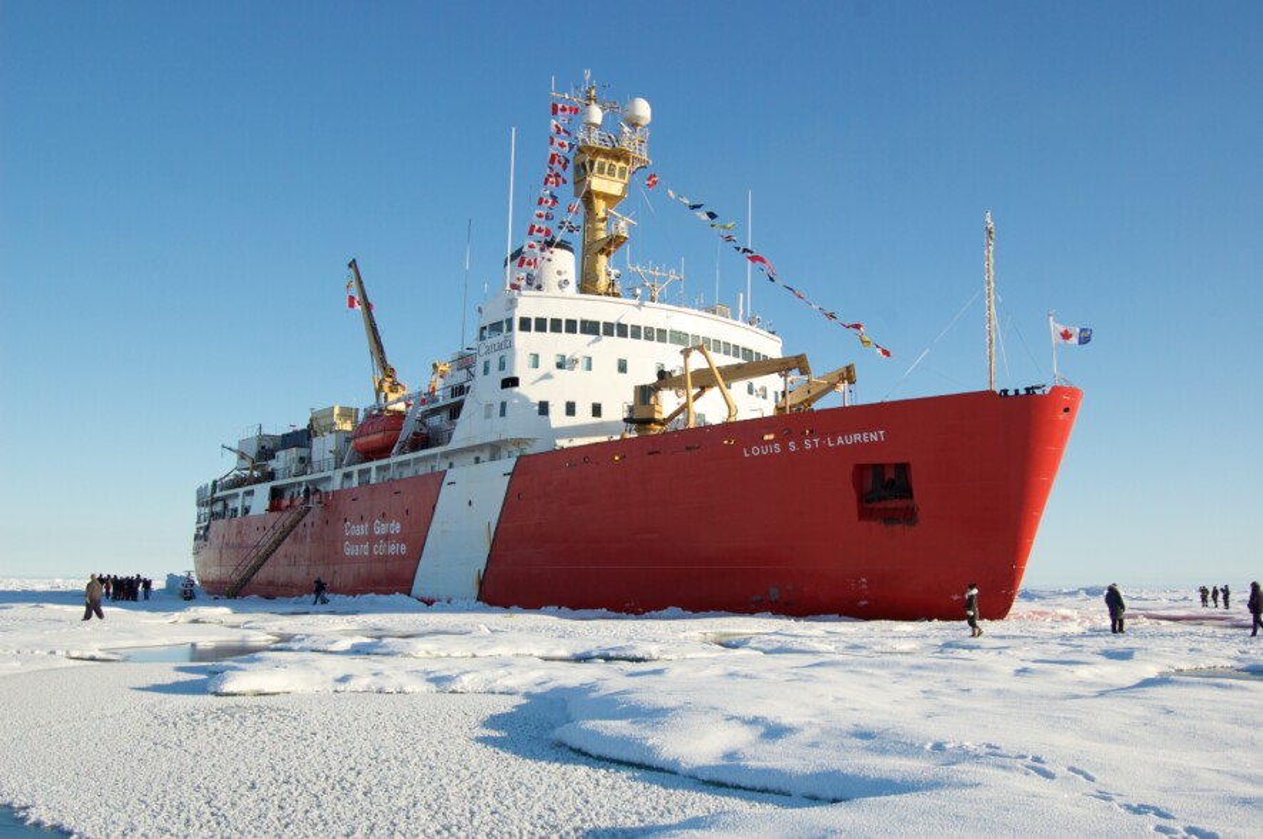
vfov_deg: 38.3
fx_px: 1209
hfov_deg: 55.2
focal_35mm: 34
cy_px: 420
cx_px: 632
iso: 200
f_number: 7.1
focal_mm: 23
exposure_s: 1/400
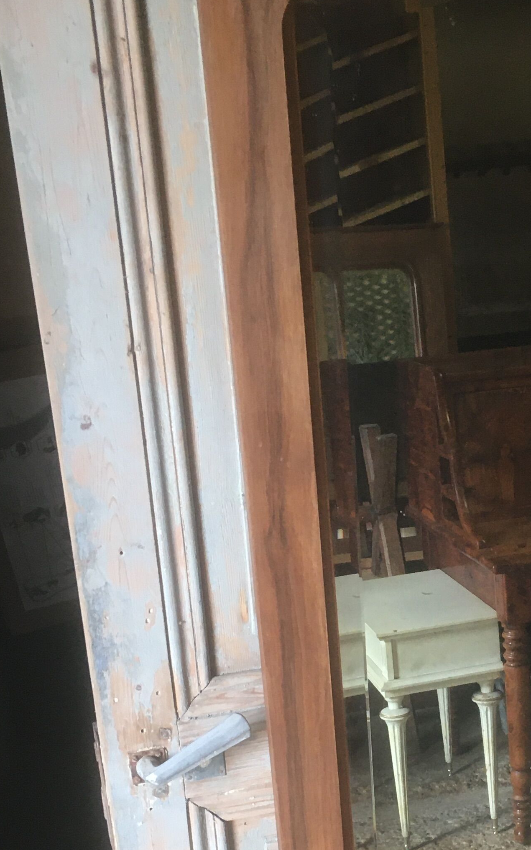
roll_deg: +0.4
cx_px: 481
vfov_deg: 32.9
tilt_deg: -27.4
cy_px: 626
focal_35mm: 61
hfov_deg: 20.8
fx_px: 1412
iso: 100
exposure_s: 1/33
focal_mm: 4.15
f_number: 2.2
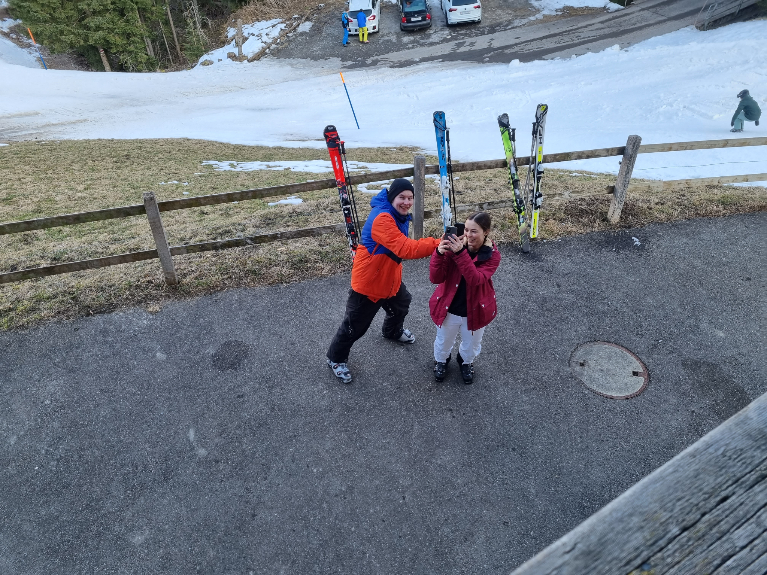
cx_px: 384
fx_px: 576
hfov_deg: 67.3
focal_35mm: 26
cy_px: 288
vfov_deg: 53.1
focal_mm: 5.4
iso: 50
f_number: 1.8
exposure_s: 1/244
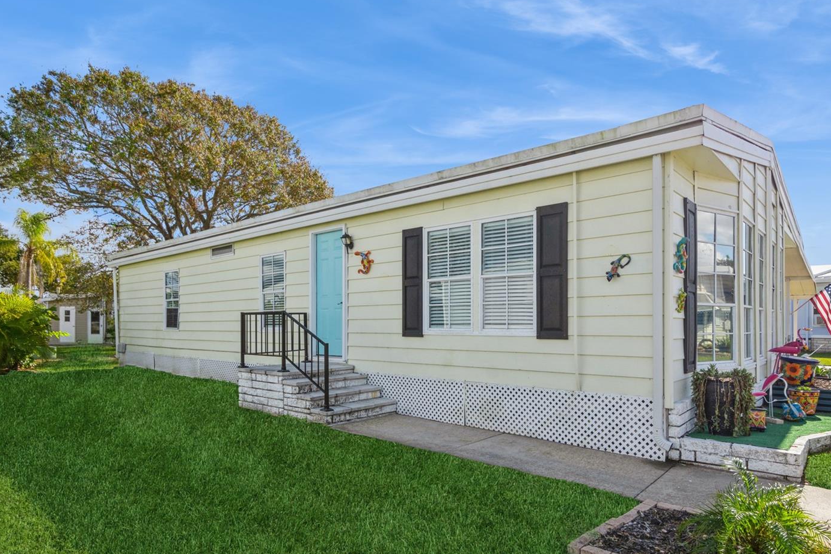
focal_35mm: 23
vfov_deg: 55.9
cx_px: 441
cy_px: 295
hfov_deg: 77.1
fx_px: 521
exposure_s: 1/640
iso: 200
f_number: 8
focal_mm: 13
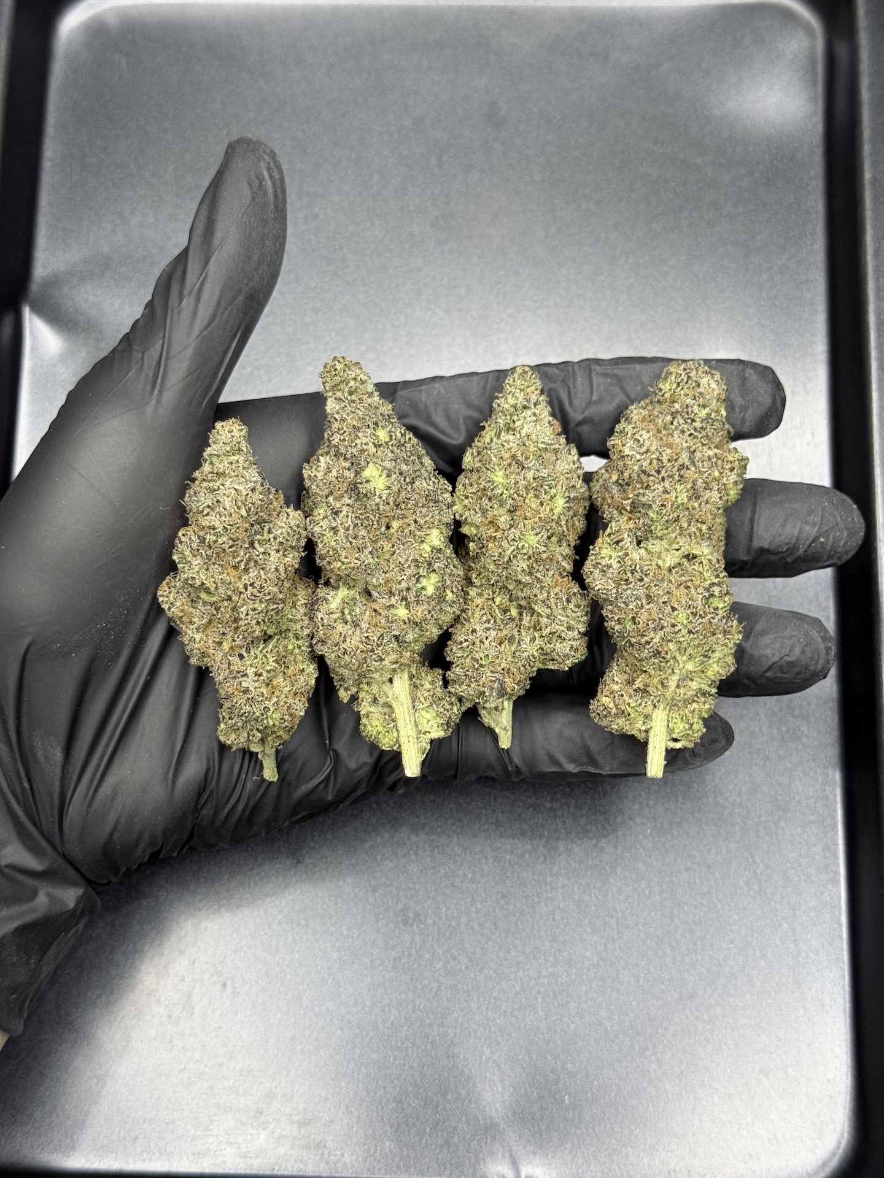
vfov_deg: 39.7
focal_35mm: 48
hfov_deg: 30.3
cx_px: 442
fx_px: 1634
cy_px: 589
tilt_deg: -74.6
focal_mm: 6.76
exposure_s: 1/60
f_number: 1.78
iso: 160
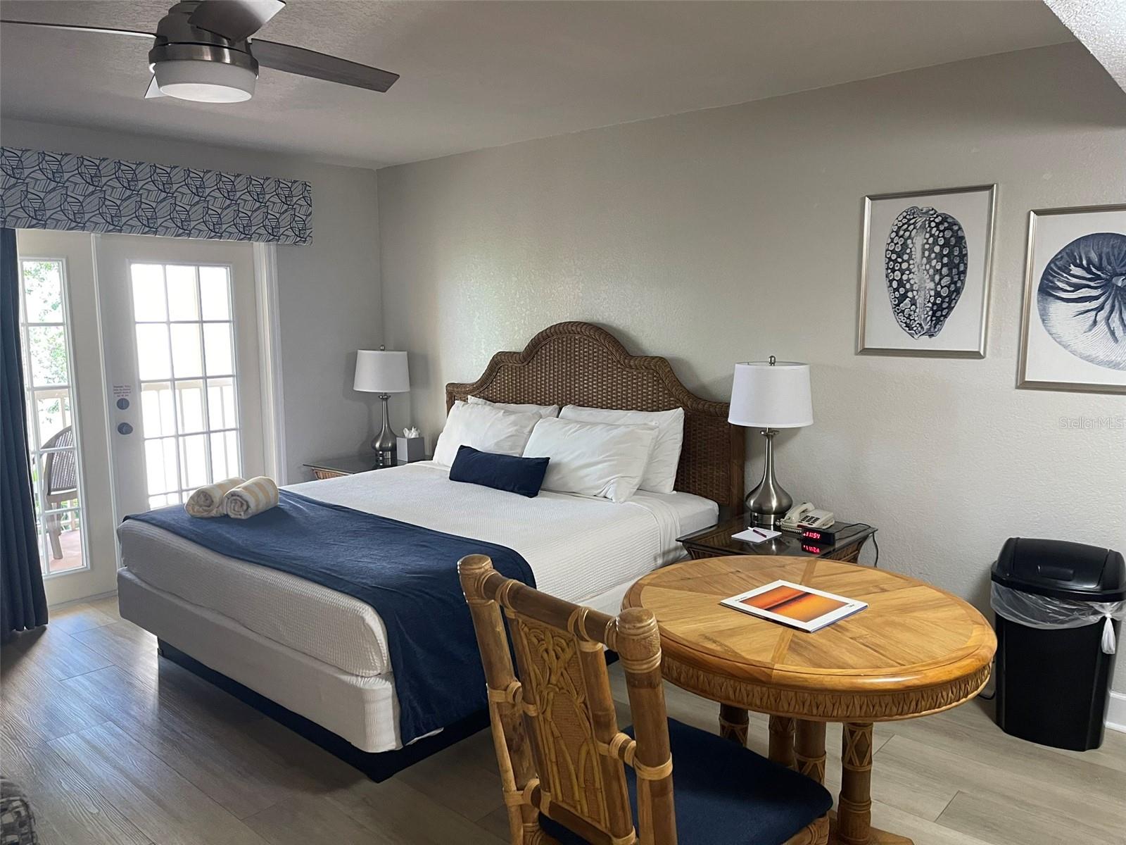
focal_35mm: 25
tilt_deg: -9.0
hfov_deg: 69.4
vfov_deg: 54.9
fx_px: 813
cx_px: 563
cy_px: 422
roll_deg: +0.4
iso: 320
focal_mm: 5.1
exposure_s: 1/60
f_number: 1.6
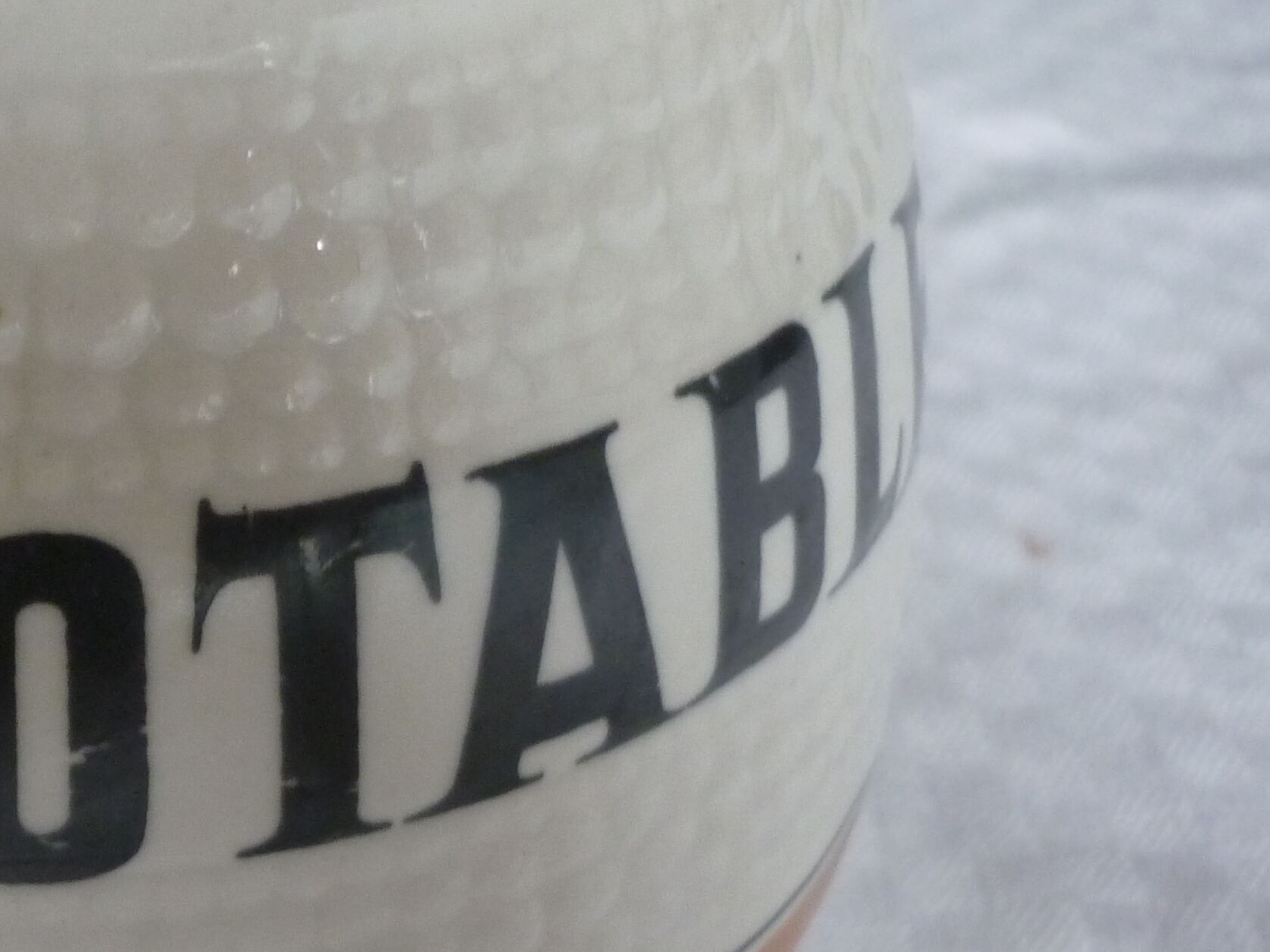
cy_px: 440
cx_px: -86
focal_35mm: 72
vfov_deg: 20.4
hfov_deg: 25.3
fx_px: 2642
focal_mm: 5.5
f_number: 2.8
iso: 250
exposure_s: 1/30
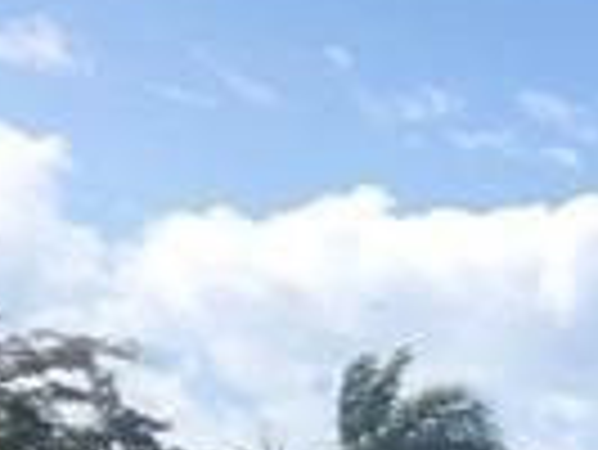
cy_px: 868
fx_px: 3735
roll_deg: -2.9
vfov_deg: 6.7
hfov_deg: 8.0
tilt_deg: +3.3
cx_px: 1727
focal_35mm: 216
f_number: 1.8
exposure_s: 1/2000
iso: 20
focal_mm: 3.99
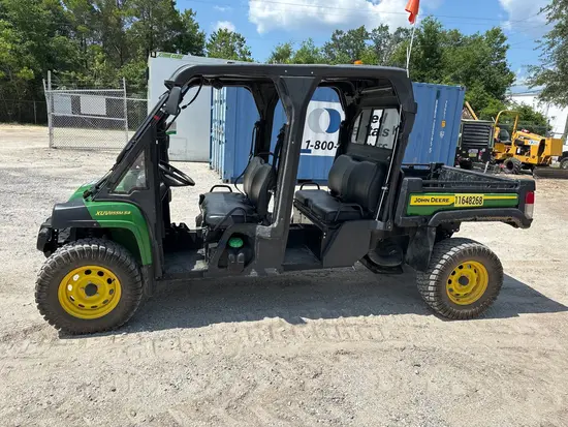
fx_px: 427
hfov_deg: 67.3
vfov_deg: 53.1
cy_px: 214
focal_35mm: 26
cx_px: 284
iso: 50
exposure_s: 1/3534
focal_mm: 5.96
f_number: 1.6
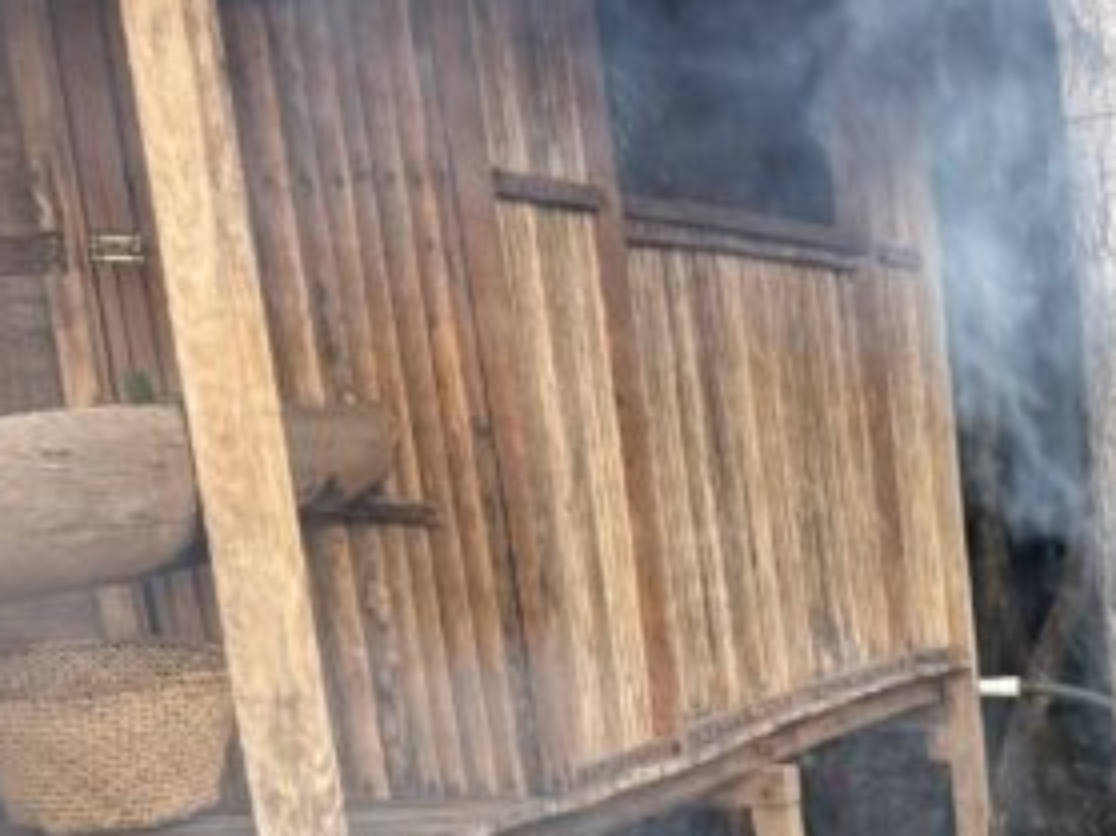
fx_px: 2836
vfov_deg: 15.5
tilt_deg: -16.7
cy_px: 1248
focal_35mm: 88
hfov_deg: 18.2
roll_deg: +1.4
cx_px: 1944
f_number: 1.78
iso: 200
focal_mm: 6.76
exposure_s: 1/84
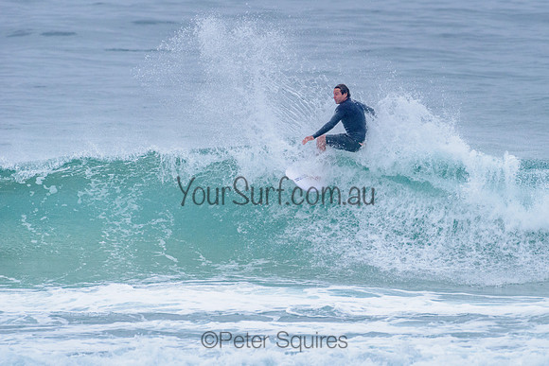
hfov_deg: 3.4
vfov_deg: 2.2
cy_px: 179
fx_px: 9348
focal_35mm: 613
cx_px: 335
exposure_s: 1/2000
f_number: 5.6
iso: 2000
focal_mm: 500
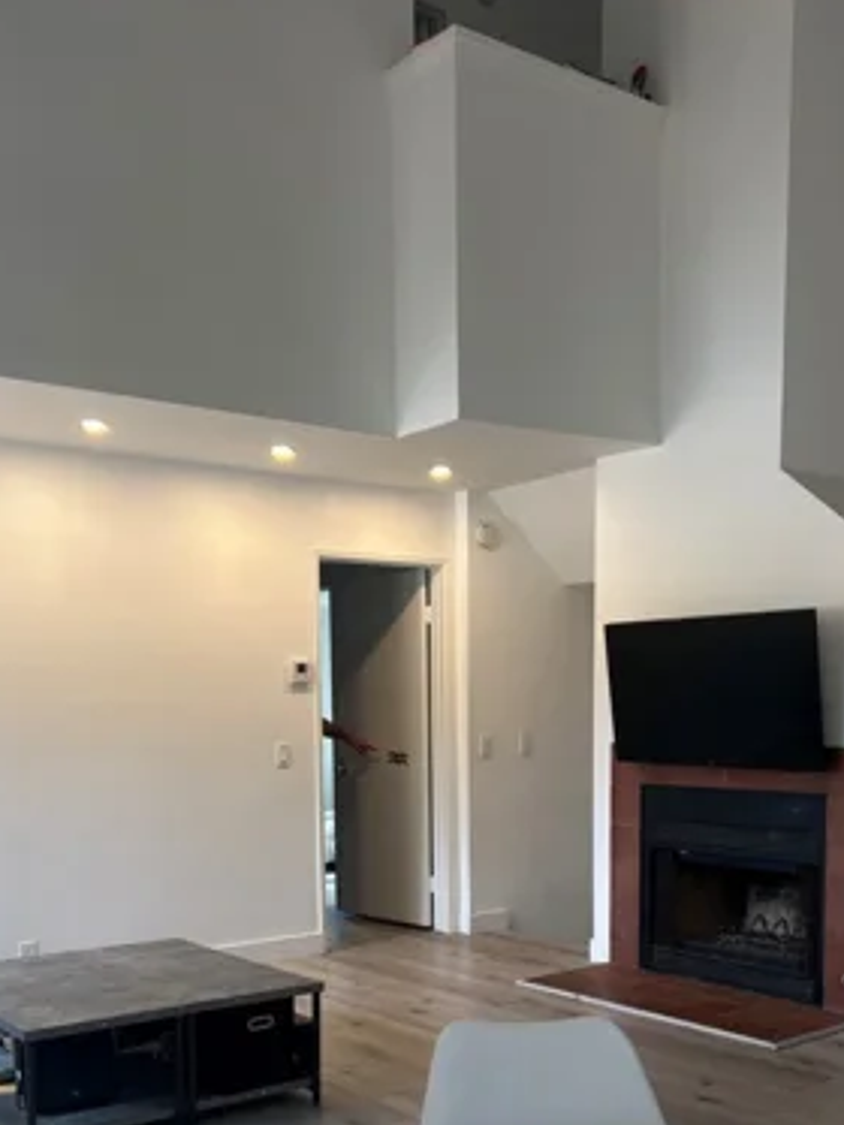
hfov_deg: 36.8
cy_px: 829
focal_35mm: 39
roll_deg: +0.5
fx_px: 1267
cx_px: 386
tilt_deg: -5.6
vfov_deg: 46.3
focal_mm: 5.7
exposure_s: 1/121
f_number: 1.5
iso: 80
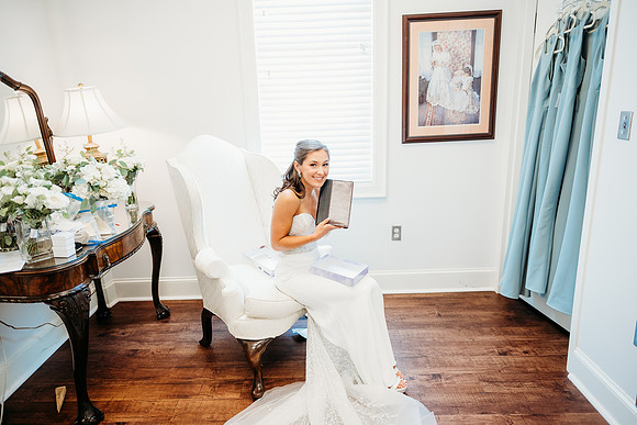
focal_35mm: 24
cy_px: 212
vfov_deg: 53.2
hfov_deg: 73.7
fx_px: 425
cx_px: 318
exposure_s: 1/160
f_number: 2.5
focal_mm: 24
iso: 320
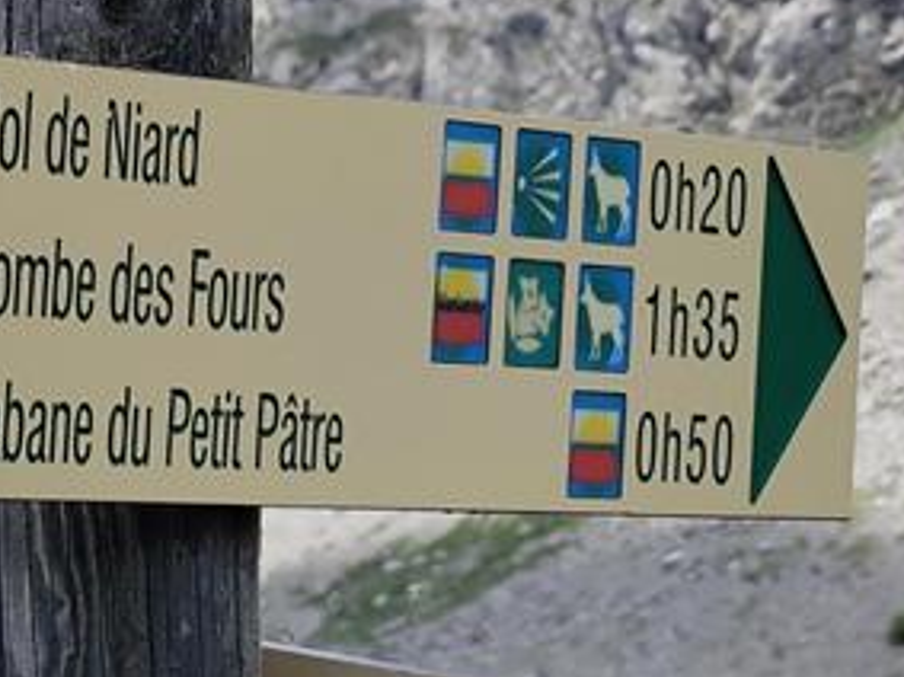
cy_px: -86
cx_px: 345
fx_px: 6865
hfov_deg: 7.5
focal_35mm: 263
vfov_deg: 5.6
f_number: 1.65
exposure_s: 1/982
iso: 50
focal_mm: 6.19
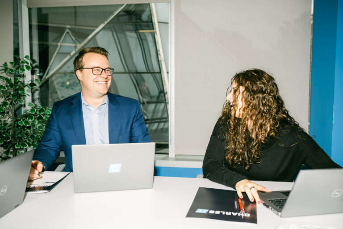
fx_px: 333
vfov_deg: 37.9
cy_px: 114
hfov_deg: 54.4
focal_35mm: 35
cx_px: 172
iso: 64
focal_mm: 35
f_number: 3.5
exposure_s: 1/125
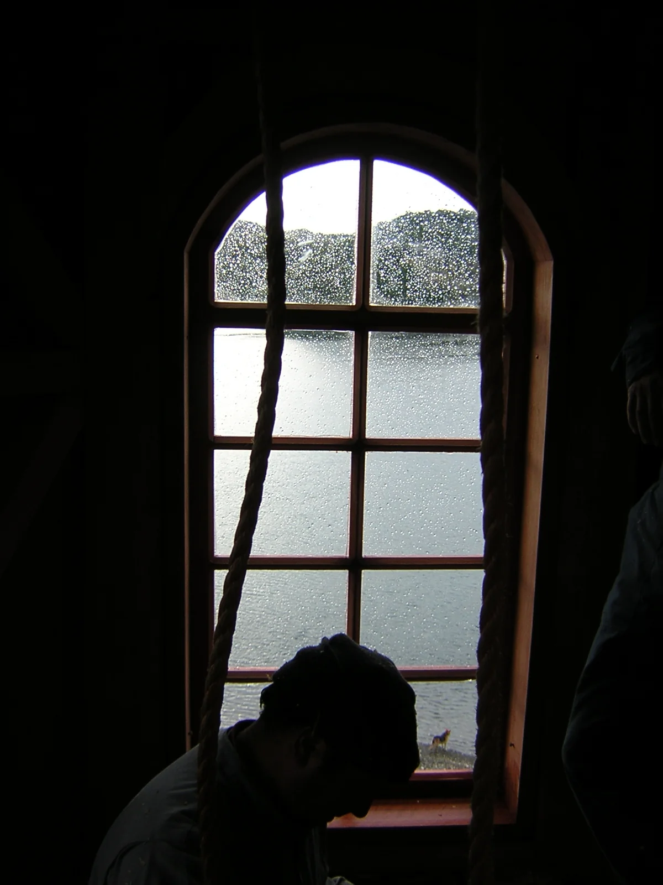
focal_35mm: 36
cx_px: 332
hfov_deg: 39.7
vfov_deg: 51.4
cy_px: 442
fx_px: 919
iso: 100
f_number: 2.6
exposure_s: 1/40
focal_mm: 4.7
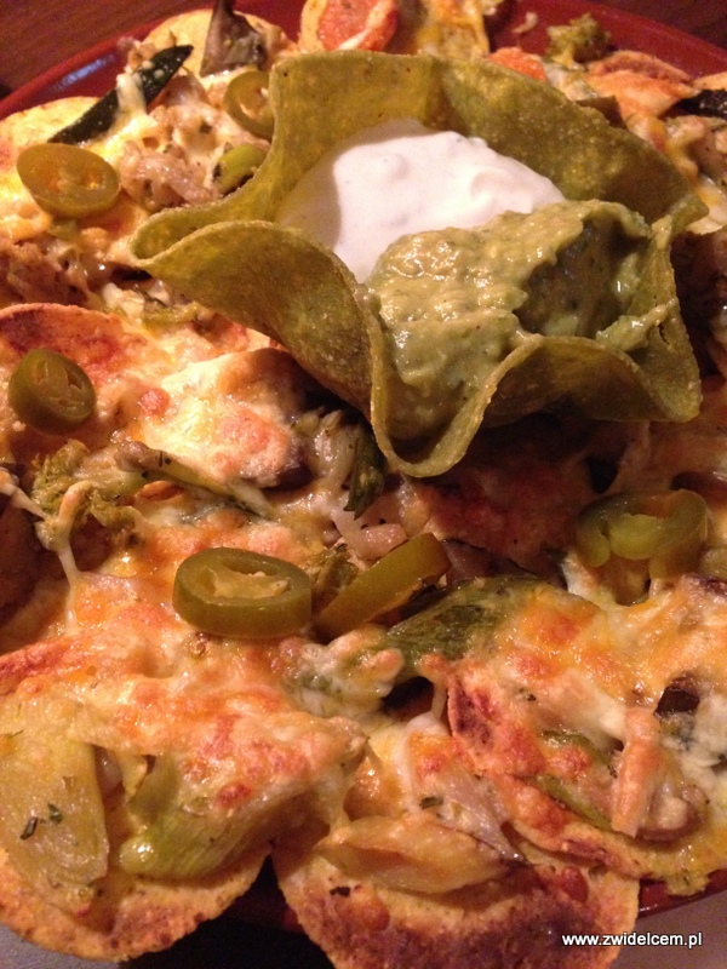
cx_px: 364
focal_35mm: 33
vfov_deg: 55.4
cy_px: 484
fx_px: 924
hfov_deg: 42.9
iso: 800
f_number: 2.4
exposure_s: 1/15
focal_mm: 4.12
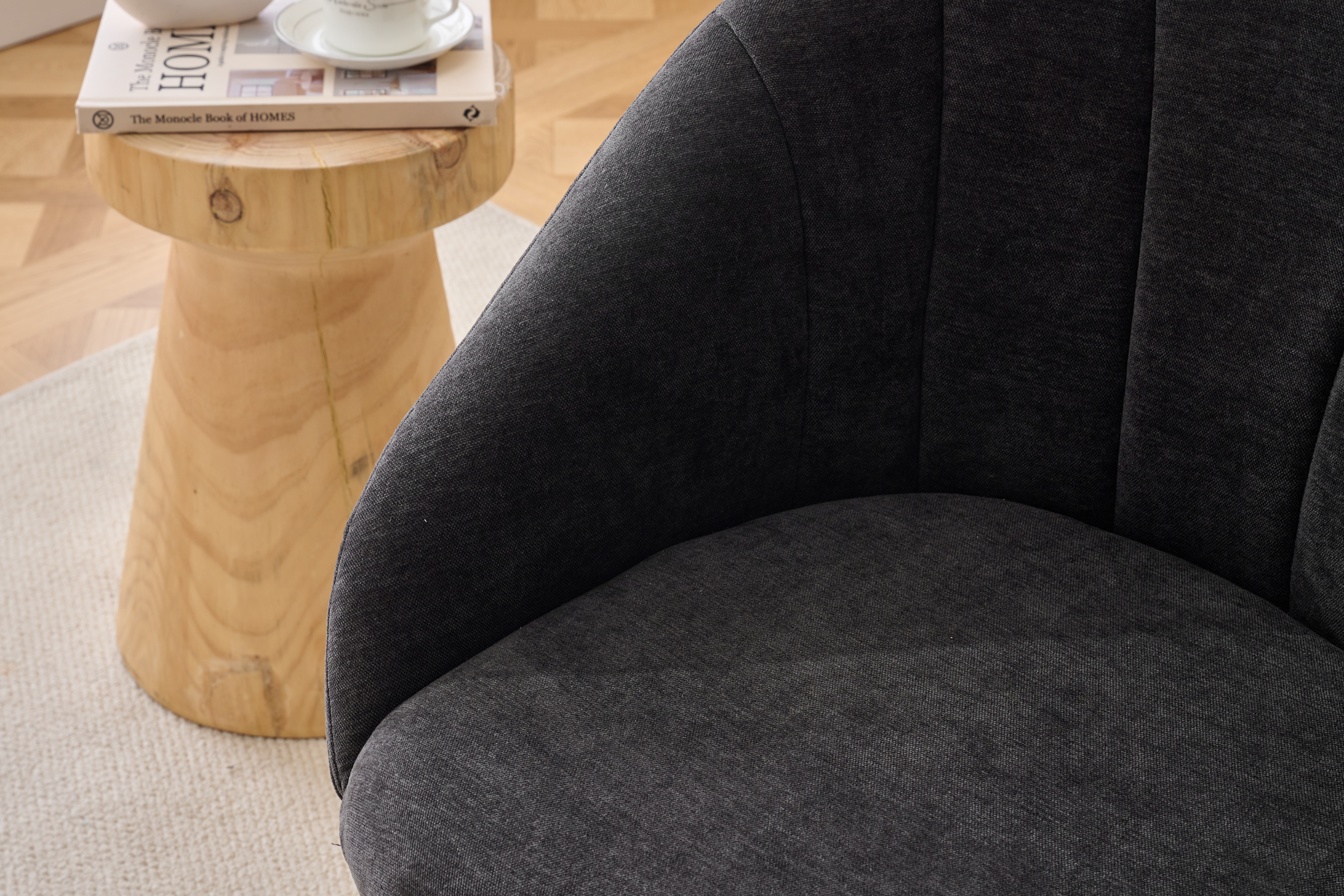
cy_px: 448
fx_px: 2613
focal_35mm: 70
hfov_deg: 28.8
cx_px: 672
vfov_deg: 19.5
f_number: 13
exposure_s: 1/50
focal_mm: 70
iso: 400
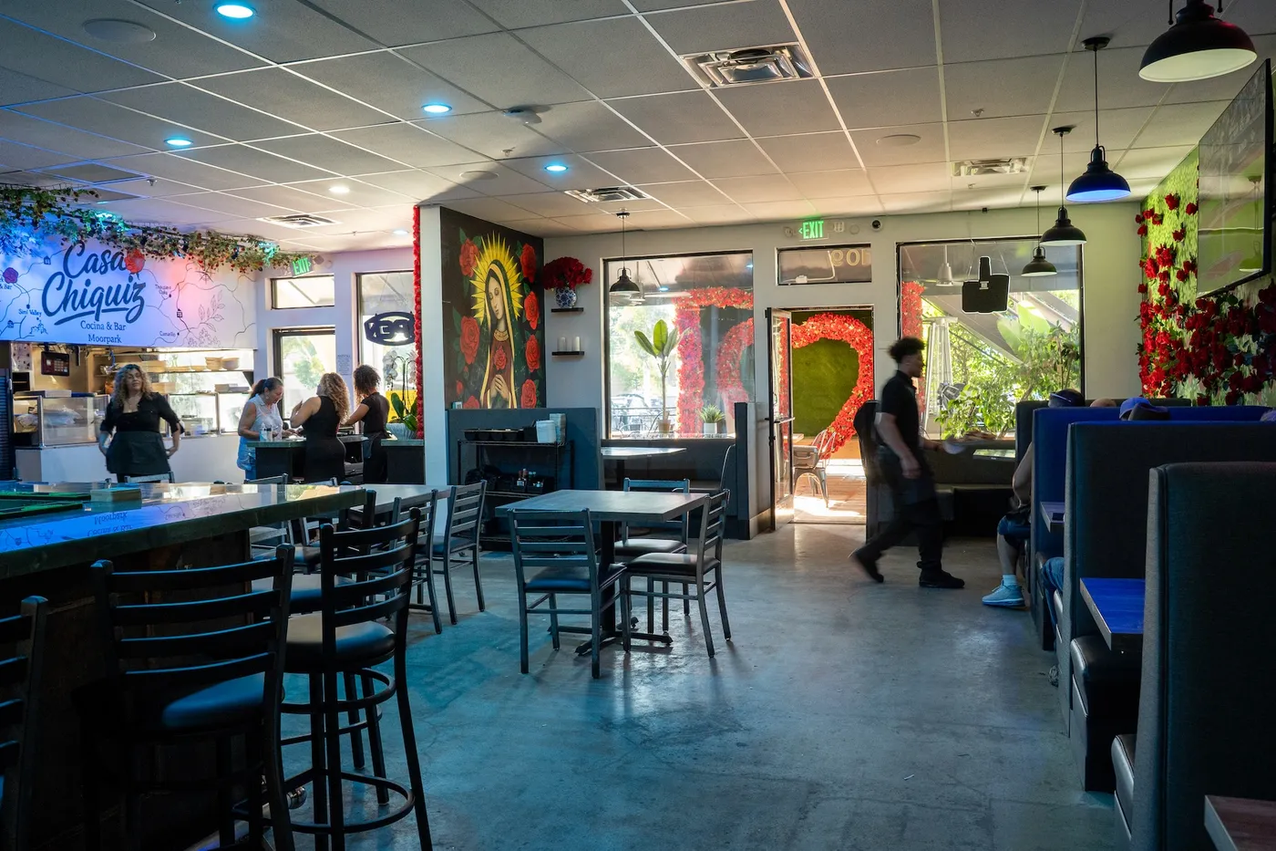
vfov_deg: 46.4
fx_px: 992
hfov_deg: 65.5
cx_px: 638
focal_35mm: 28
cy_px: 426
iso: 1600
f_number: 7.1
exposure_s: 1/30
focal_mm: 28
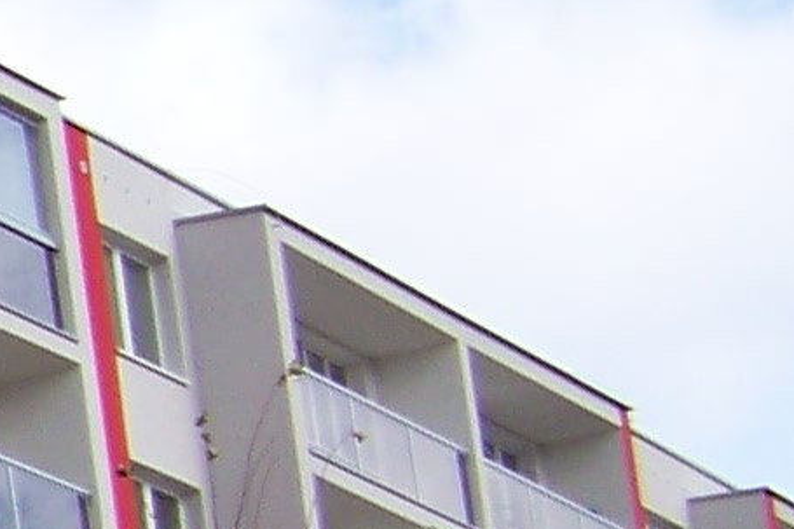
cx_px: -1571
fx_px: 5578
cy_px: 609
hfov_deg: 7.2
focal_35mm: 253
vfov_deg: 5.4
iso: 64
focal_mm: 5.85
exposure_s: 1/500
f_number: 2.8
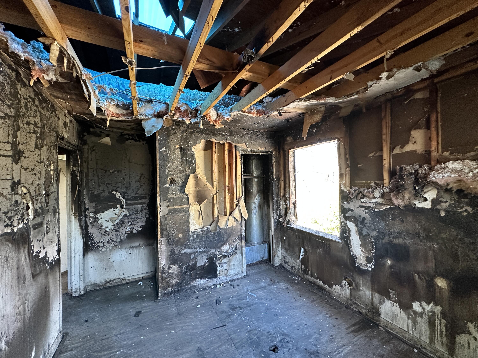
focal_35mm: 14
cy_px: 179
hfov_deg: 102.1
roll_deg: +1.3
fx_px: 193
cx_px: 239
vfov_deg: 85.7
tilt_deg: -0.1
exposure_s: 1/99
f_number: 2.2
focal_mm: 2.22
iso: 250
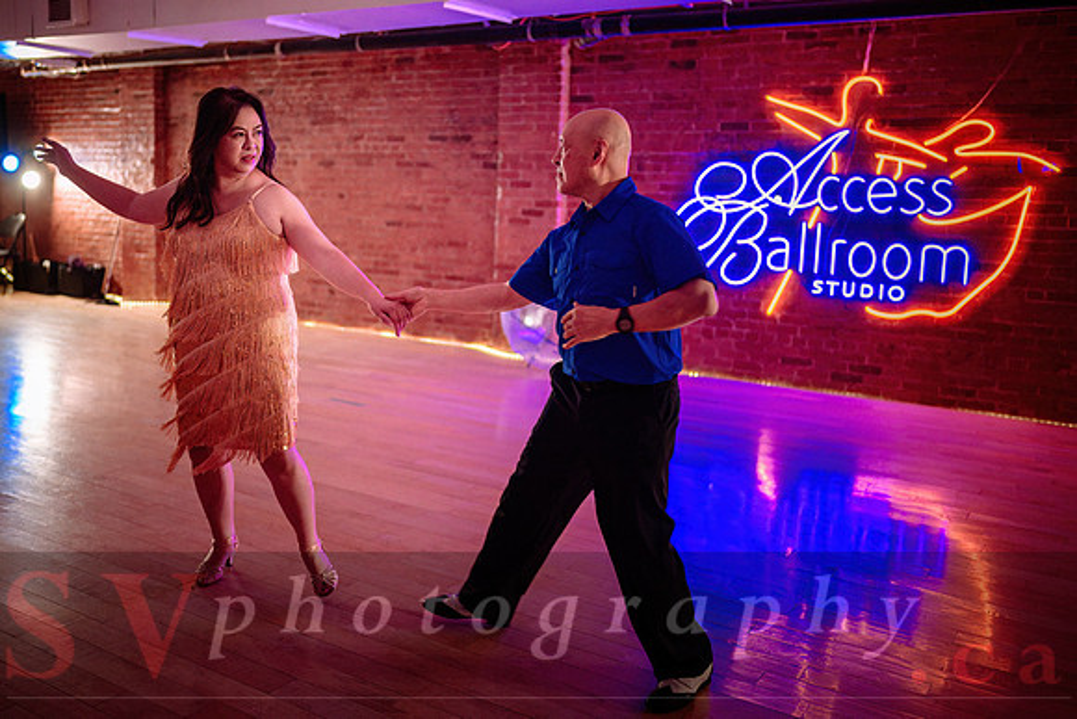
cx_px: 492
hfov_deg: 57.9
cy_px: 308
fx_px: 972
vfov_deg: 40.5
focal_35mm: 32
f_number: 1.4
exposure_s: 1/250
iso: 2500
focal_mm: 28
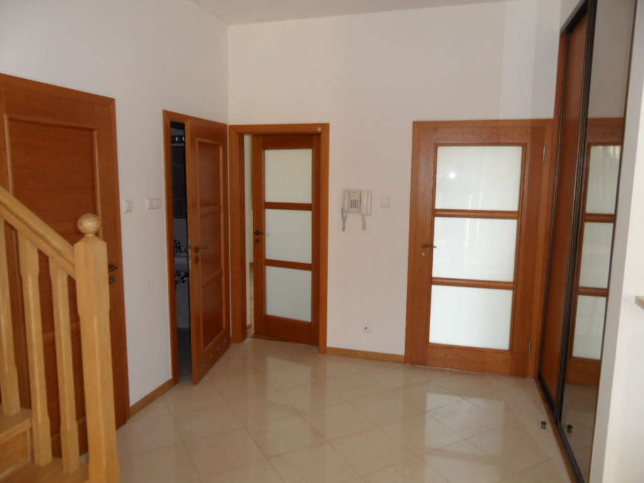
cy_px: 242
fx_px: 446
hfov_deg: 71.6
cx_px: 322
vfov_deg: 56.8
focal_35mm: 24
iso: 200
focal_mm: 3.9
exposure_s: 1/30
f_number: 3.2
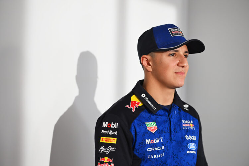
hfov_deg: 19.5
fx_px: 726
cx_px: 124
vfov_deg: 13.0
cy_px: 83
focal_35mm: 105
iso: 800
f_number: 2.8
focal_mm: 105
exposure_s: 1/400
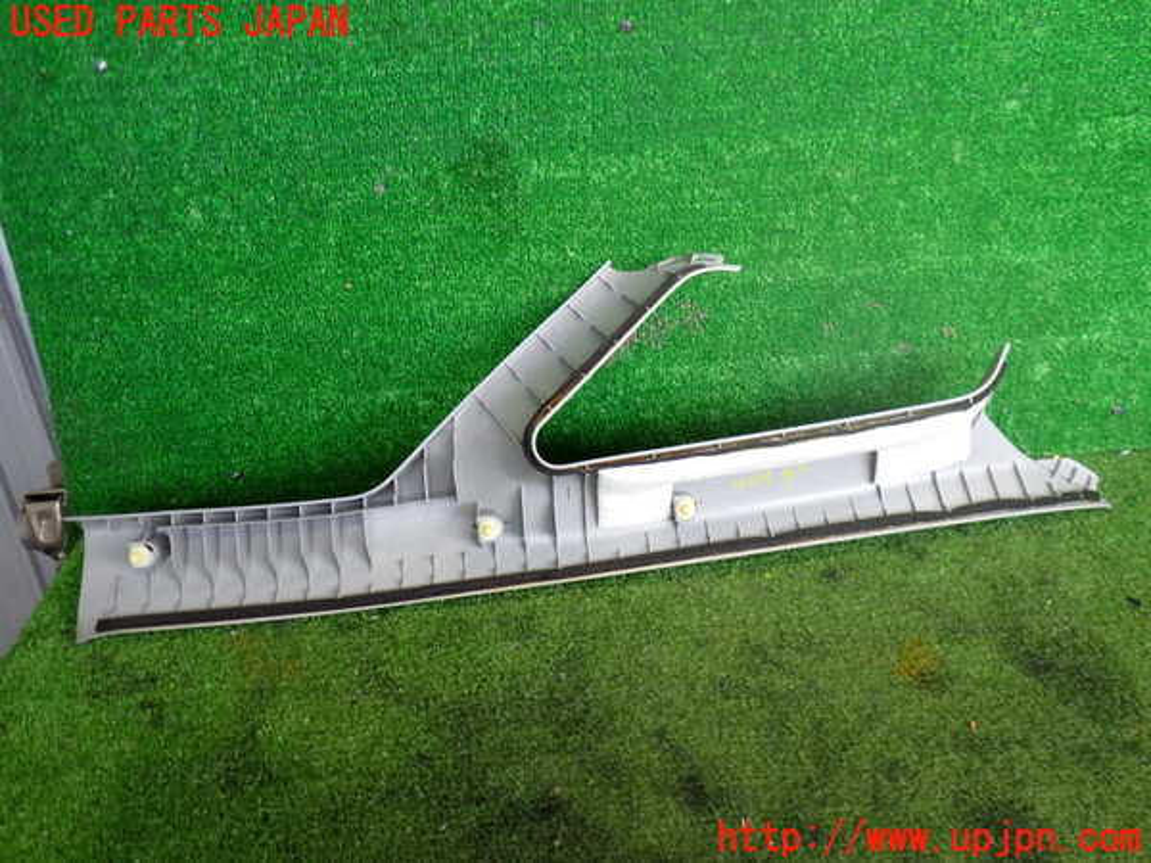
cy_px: 432
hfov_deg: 60.0
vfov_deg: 46.8
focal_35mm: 30
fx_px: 998
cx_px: 576
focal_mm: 5.4
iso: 200
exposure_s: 1/50
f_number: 2.3
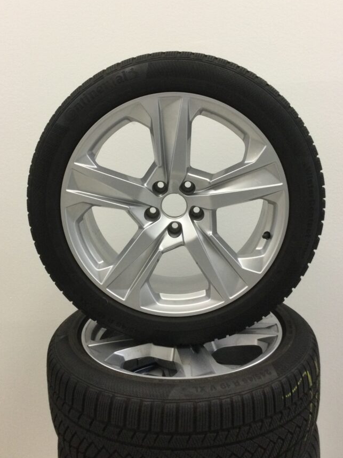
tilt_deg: -11.0
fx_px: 489
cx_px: 166
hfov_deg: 38.6
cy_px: 207
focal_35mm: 37
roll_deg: +3.7
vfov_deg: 50.1
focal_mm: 3.3
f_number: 2.4
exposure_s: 1/33
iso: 125
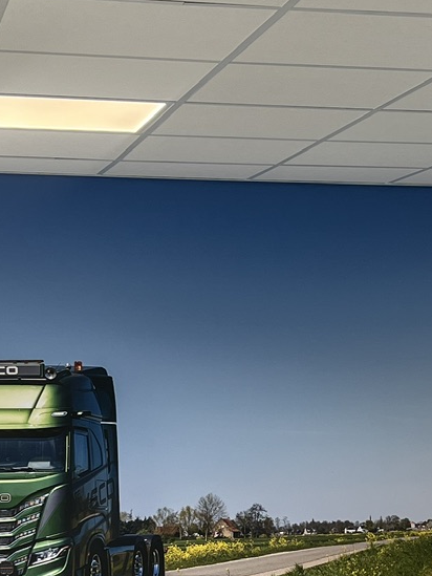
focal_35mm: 97
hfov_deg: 15.2
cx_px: 330
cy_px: 444
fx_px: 1613
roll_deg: +1.6
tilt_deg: -2.8
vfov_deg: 20.1
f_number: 1.5
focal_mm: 5.7
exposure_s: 1/191
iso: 40
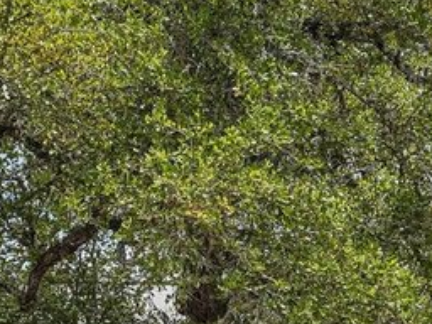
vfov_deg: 7.3
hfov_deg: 9.8
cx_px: 256
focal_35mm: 201
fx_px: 2508
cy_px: 415
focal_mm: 33
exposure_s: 1/250
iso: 100
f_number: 8
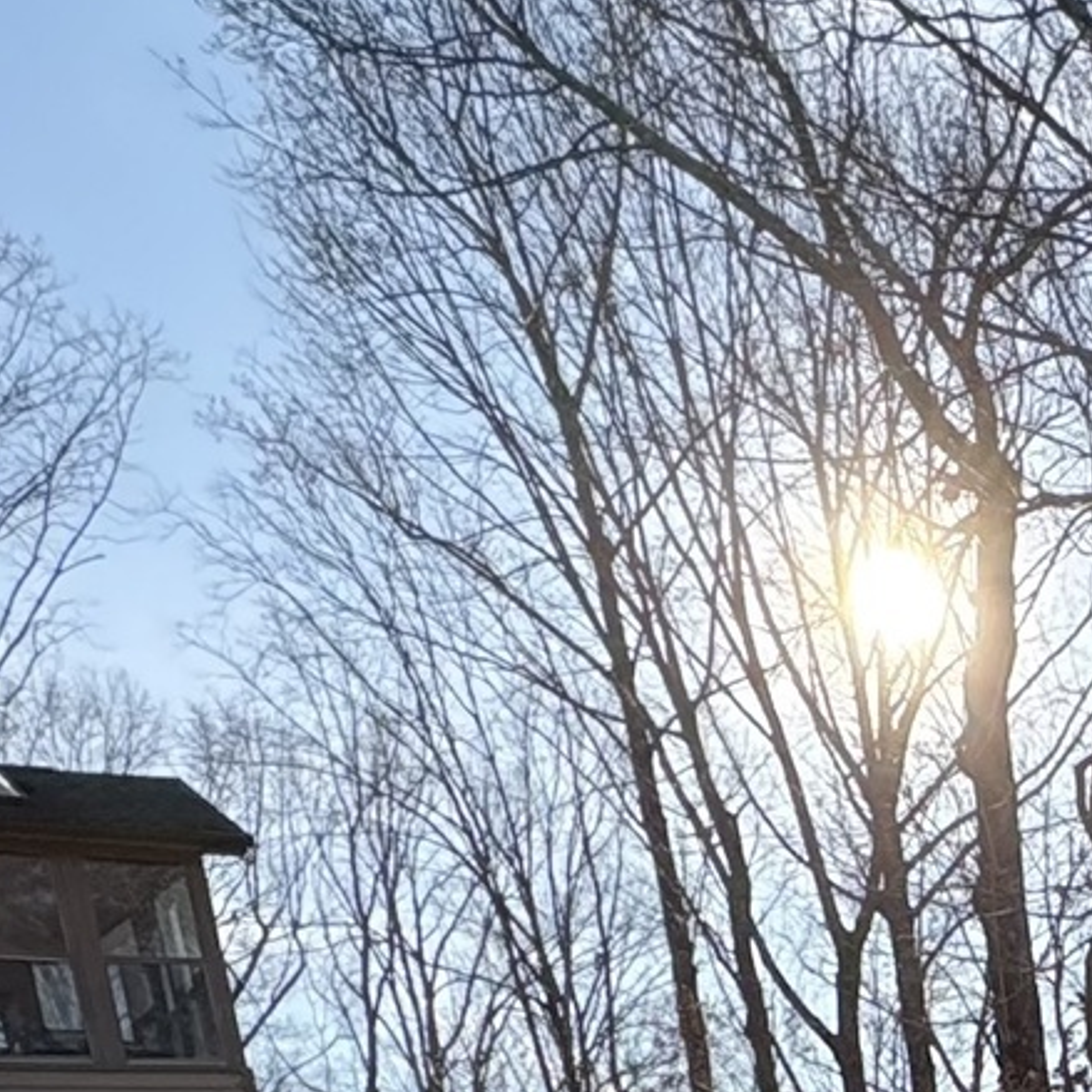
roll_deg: +7.7
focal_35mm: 65
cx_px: 1682
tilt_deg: -7.3
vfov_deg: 21.1
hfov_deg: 21.7
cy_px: 1764
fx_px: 2320
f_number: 2.2
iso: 64
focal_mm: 2.22
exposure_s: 1/1020
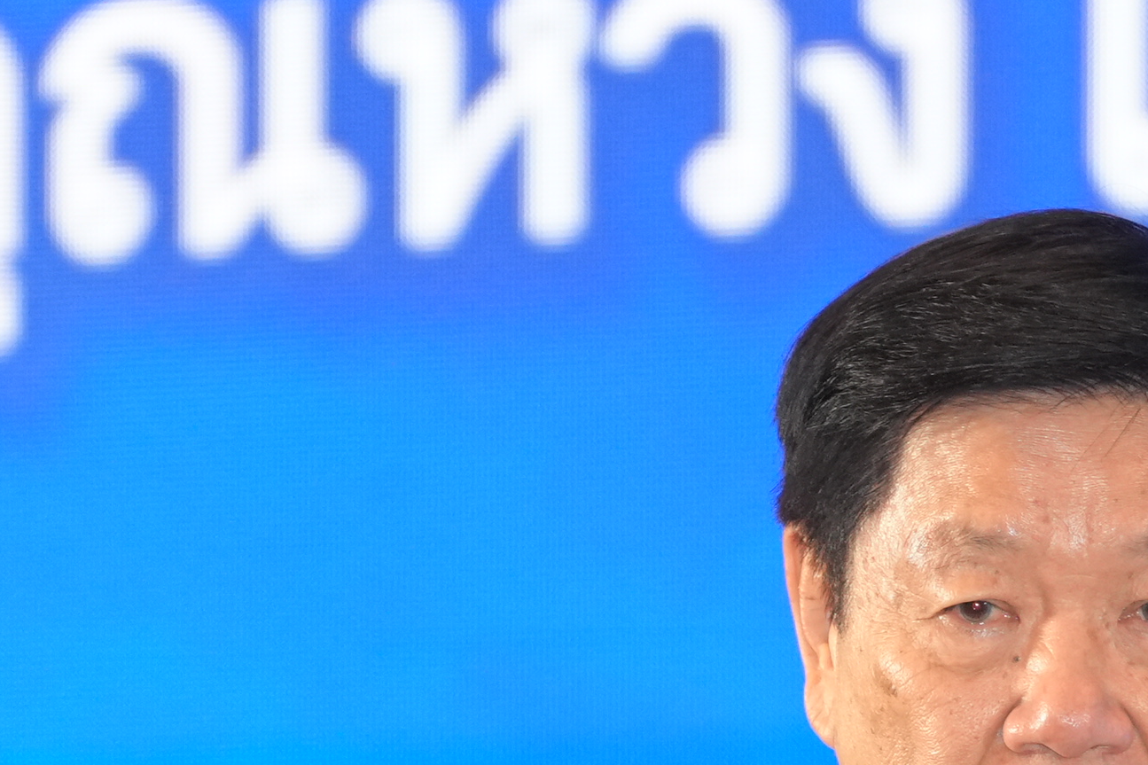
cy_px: 1644
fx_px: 27036
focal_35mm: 848
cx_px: 931
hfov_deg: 2.4
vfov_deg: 1.6
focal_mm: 176
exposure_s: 1/160
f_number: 2.8
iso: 1000
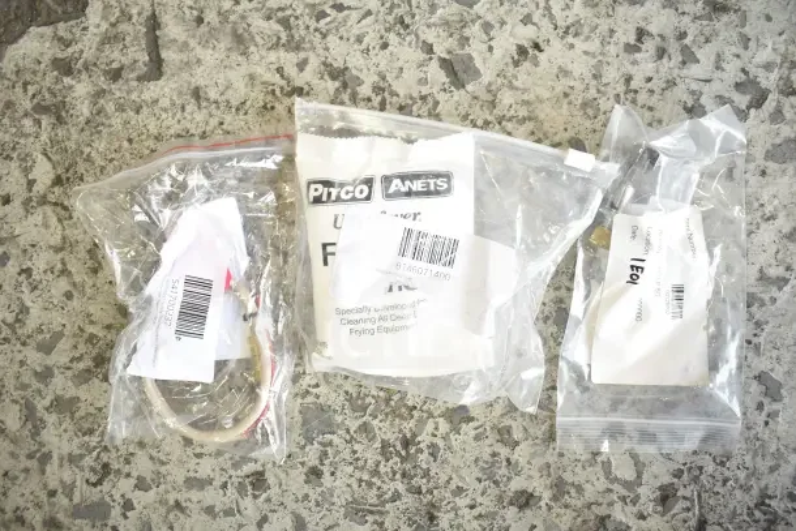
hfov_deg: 59.5
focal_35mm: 32
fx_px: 697
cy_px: 266
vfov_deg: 41.7
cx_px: 398
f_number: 4
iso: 200
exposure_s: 1/80
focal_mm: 21
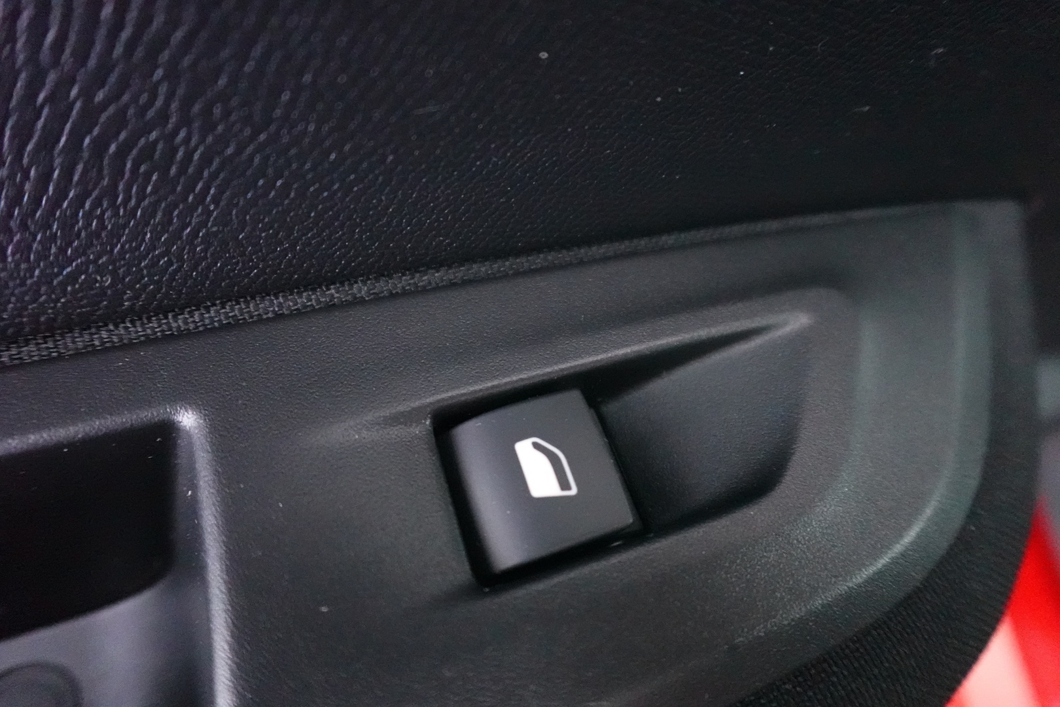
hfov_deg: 84.0
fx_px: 589
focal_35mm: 20
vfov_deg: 61.9
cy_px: 354
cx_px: 530
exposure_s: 1/25
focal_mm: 7.6
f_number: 2
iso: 6400
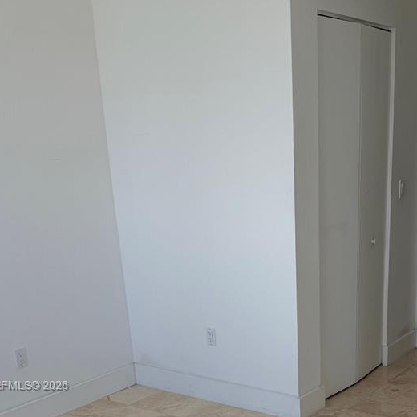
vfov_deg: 32.7
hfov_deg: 34.3
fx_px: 668
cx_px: 281
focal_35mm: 49
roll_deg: +2.3
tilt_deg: -17.2
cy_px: 387
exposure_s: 1/683
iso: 80
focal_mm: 6.76
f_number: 1.78
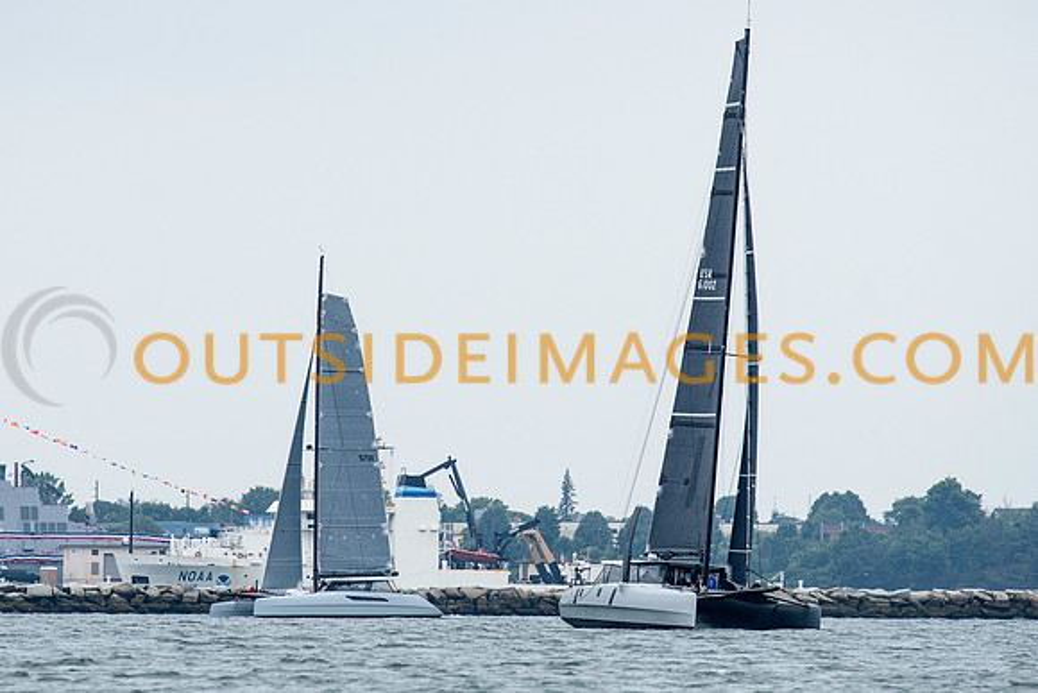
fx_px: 15459
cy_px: 321
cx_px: 481
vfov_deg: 2.6
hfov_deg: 3.8
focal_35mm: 536
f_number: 5.6
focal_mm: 300
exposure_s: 1/800
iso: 320
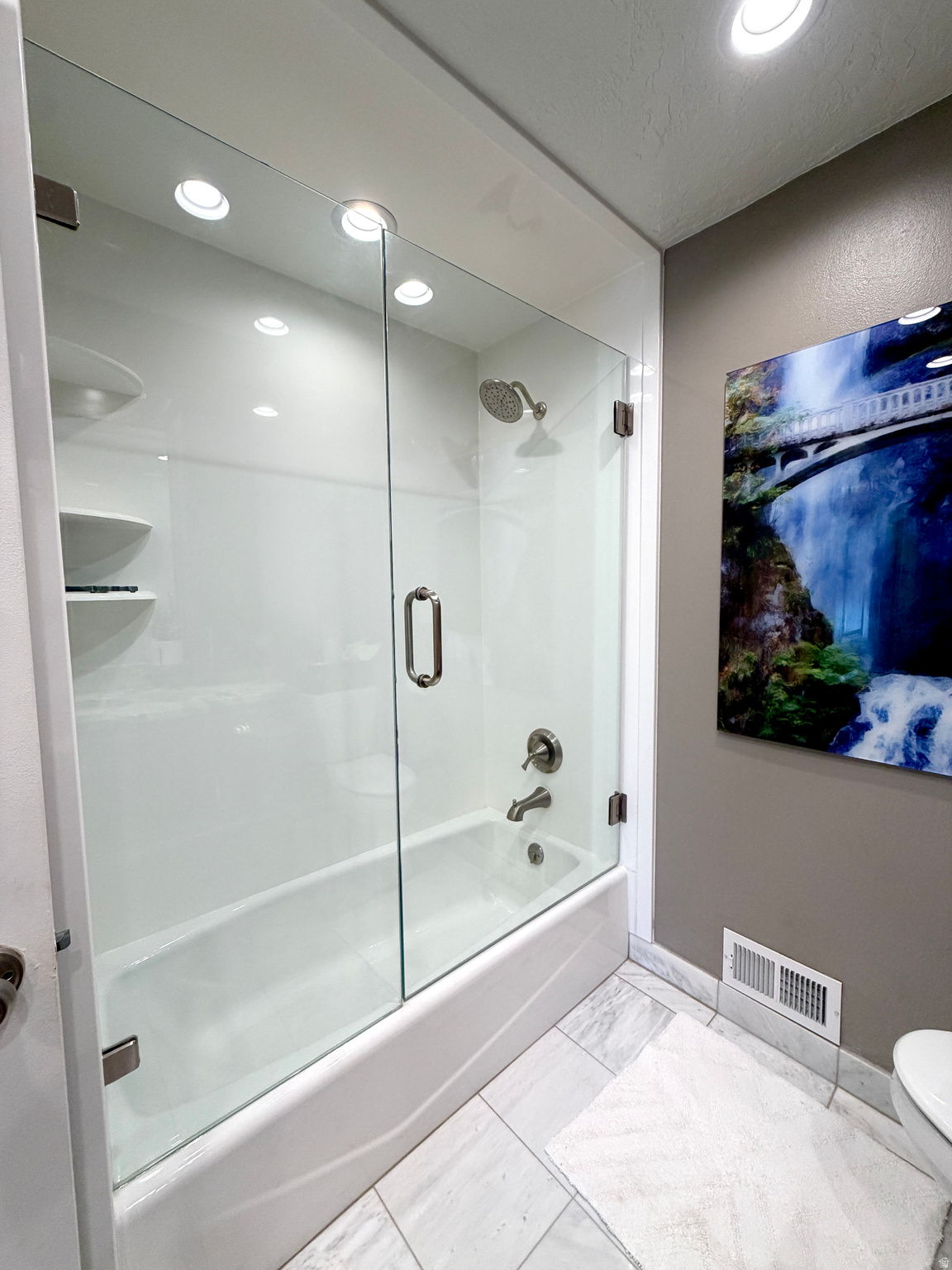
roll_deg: +0.2
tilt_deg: -4.9
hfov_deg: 85.7
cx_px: 476
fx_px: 513
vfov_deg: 102.1
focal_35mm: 14
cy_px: 635
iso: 160
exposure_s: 1/120
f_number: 2.2
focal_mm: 2.22
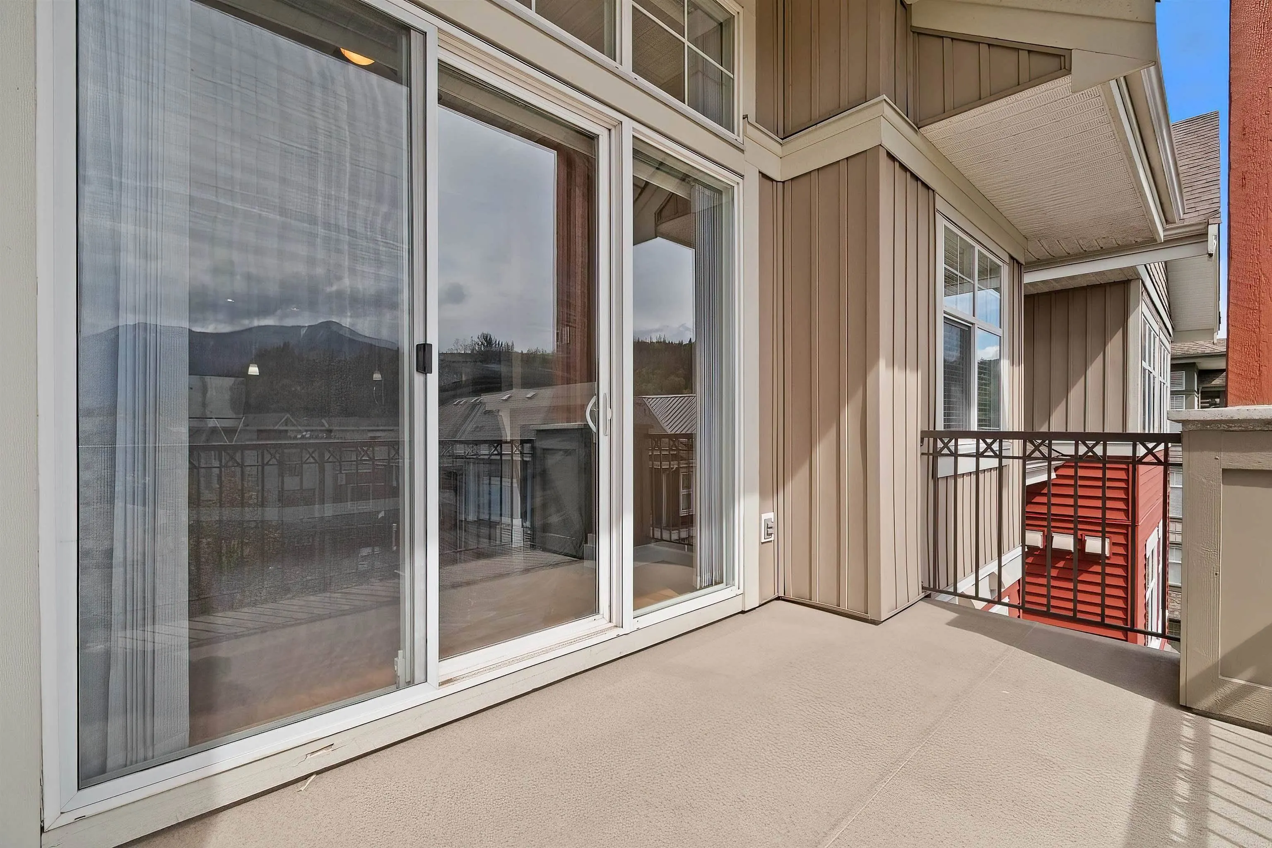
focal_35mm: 15
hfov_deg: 100.4
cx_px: 636
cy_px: 424
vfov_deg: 77.3
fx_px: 530
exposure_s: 1/1000
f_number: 7.1
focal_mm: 10
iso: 200
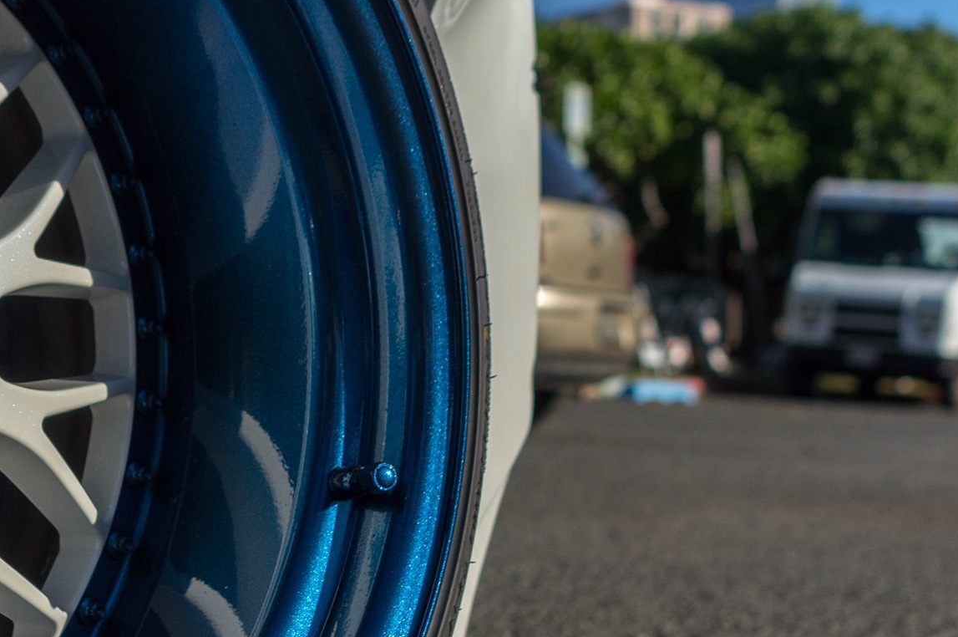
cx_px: 89
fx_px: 2047
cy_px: 383
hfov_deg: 25.5
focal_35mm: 77
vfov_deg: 17.7
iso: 200
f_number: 4
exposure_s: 1/2000
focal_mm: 24
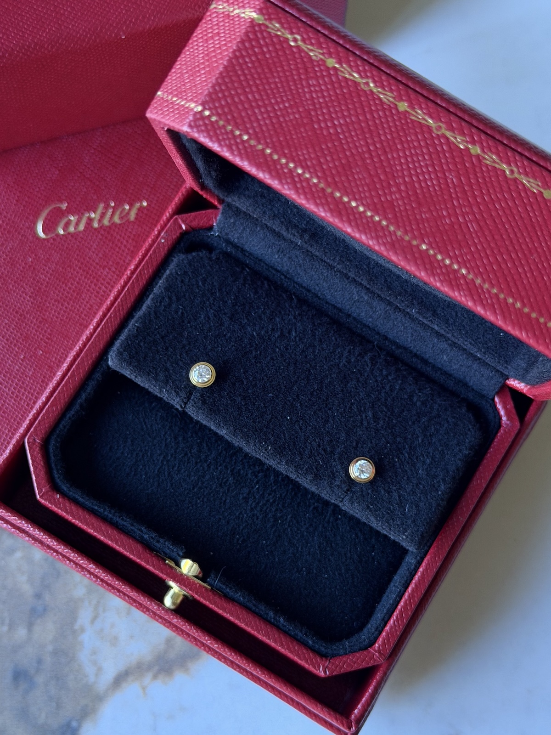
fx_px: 1019
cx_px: 276
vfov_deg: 39.7
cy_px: 368
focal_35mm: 48
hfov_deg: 30.3
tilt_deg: -79.6
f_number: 1.78
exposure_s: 1/51
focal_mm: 6.76
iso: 250
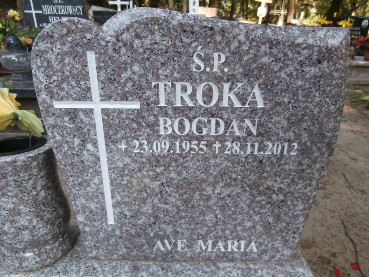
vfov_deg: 56.8
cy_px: 138
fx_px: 256
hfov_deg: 71.6
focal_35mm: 24
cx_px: 184
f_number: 3
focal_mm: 4.2
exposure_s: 1/50
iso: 100
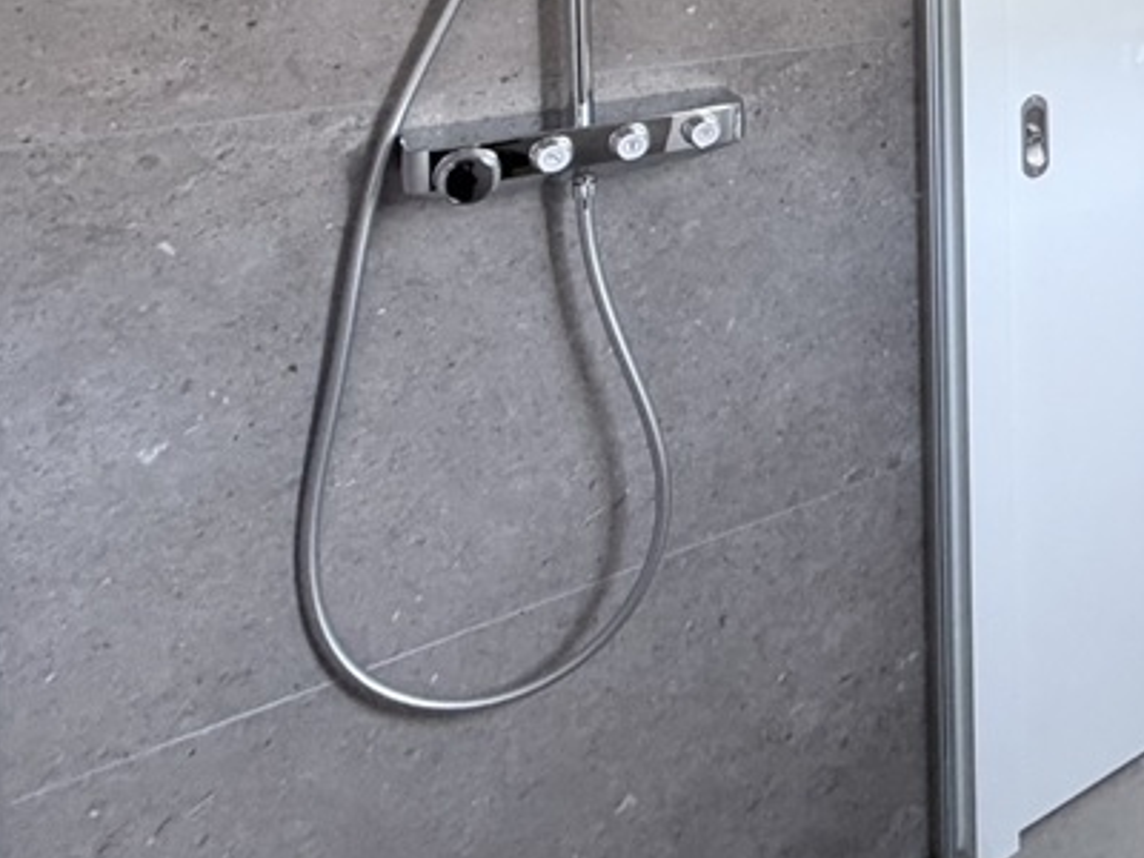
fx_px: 1157
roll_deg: +0.6
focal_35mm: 35
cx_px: 1421
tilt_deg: -1.0
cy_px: -143
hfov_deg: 37.4
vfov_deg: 33.8
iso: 320
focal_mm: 2.22
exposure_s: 1/81
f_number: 2.2
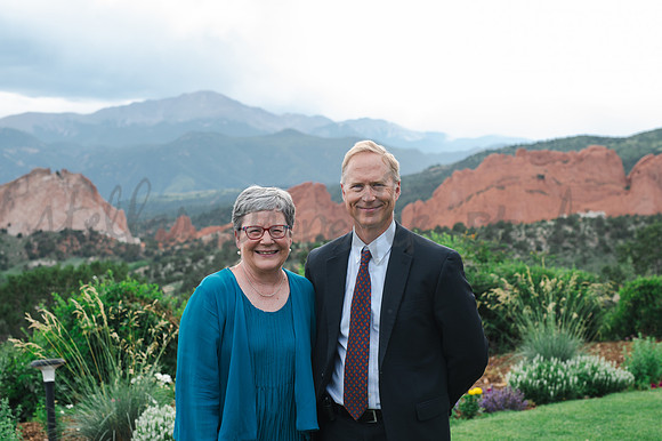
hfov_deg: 37.8
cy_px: 220
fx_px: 967
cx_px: 331
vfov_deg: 25.7
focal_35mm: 53
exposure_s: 1/800
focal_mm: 50
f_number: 5
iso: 500
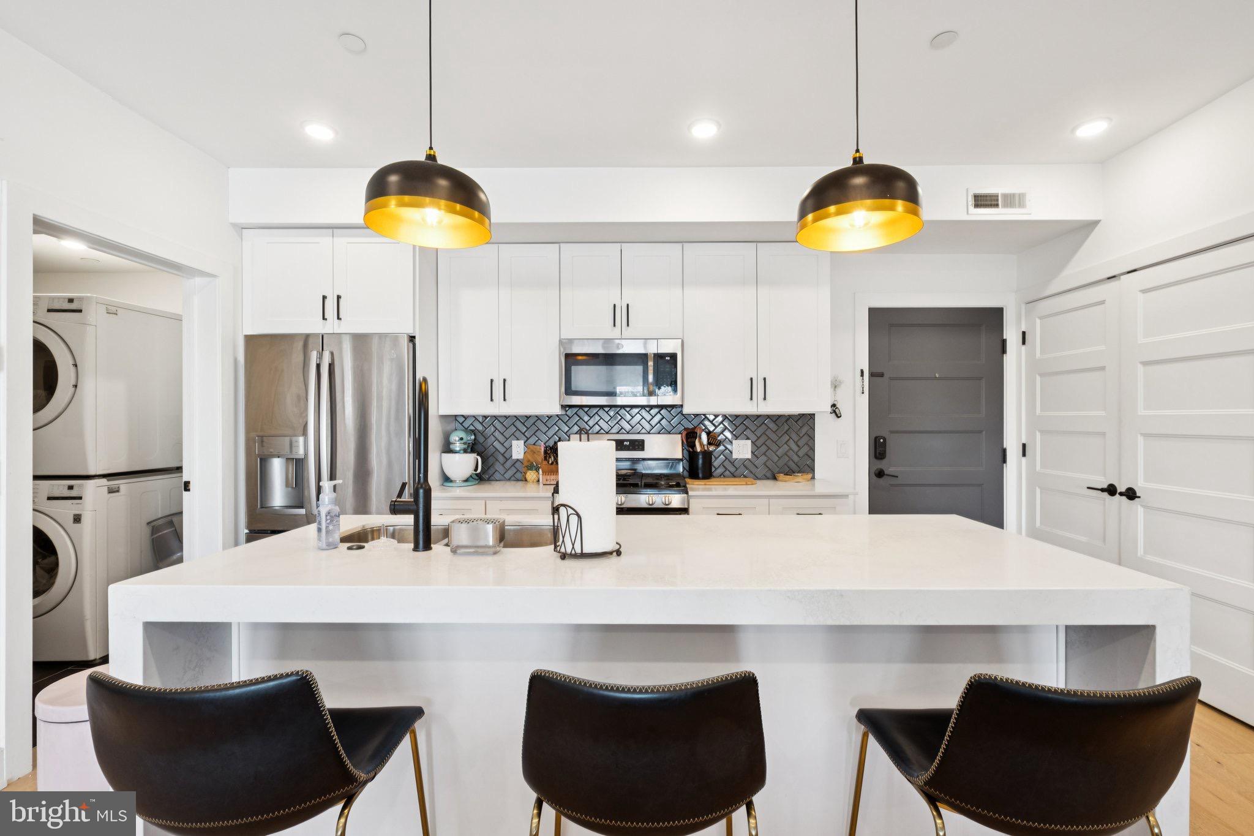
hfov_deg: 100.4
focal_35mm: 15
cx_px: 627
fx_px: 522
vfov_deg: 77.3
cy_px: 418
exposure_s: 1/10
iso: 250
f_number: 8
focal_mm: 10
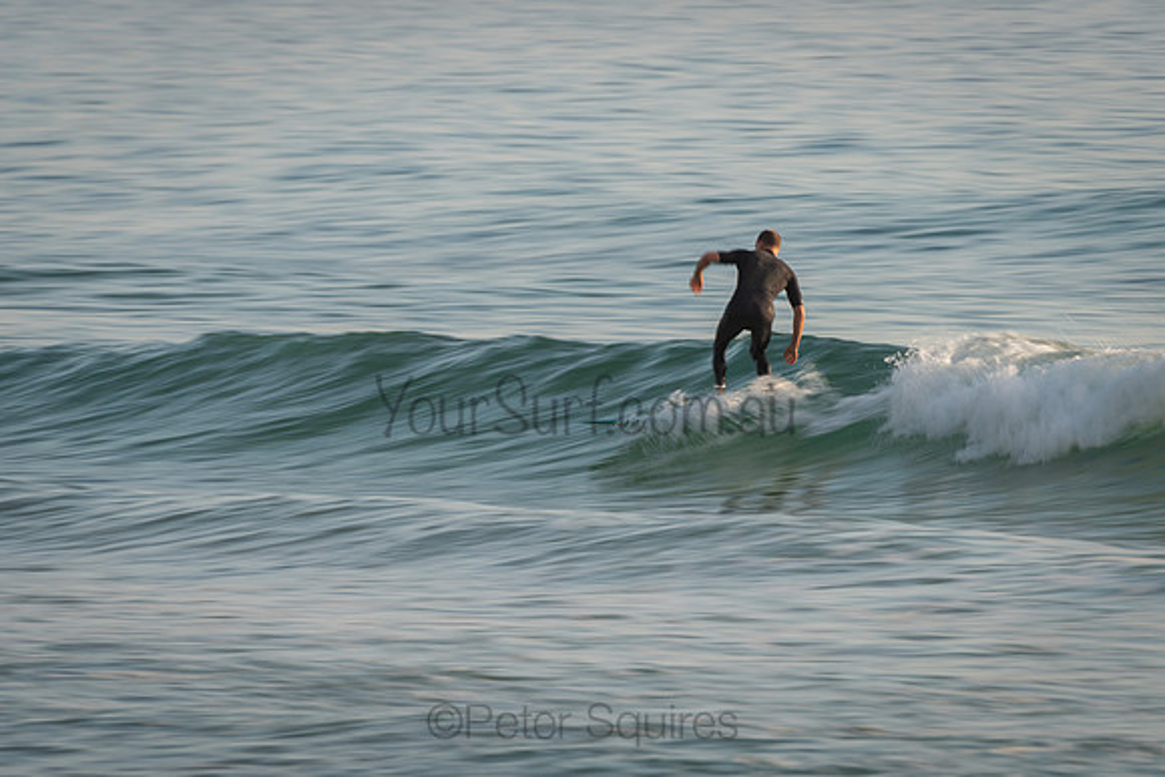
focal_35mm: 613
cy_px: 390
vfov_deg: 2.2
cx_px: 660
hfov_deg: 3.4
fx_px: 19826
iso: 64
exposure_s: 1/25
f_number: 11
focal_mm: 500
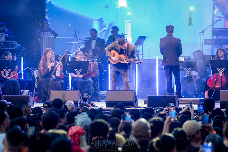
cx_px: 114
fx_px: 1174
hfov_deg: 11.1
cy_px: 76
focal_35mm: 185
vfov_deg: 7.4
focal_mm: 185
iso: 2500
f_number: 4
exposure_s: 1/200
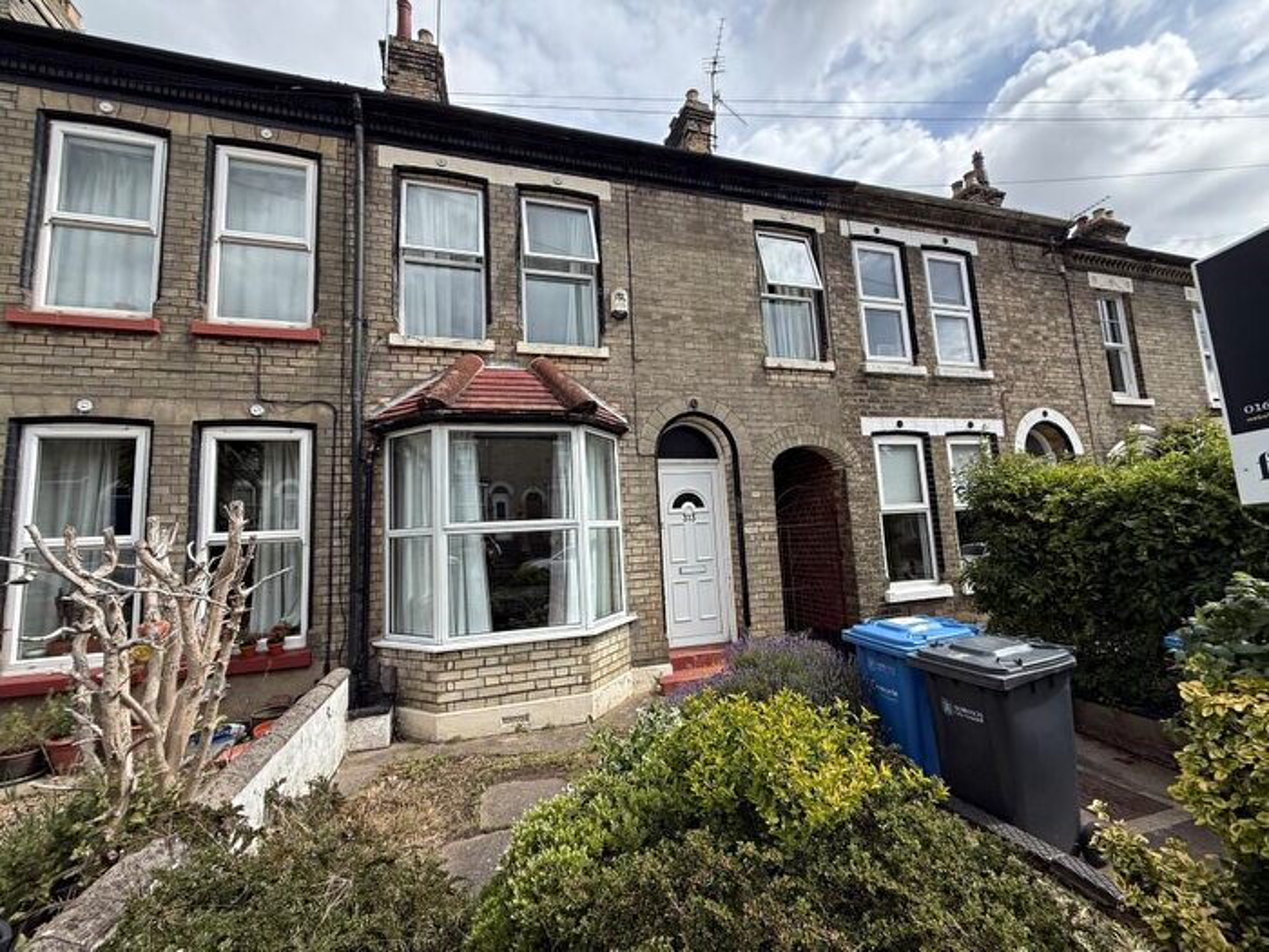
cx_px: 634
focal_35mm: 14
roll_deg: +3.5
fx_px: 513
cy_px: 476
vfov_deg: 85.7
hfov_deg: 102.1
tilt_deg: +8.6
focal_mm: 2.22
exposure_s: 1/1001
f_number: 2.2
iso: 50
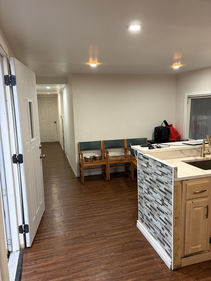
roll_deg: +2.5
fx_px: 211
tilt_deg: -9.3
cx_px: 106
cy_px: 140
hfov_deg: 53.1
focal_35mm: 26
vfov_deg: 67.3
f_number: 1.6
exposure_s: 1/59
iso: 200
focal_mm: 5.96
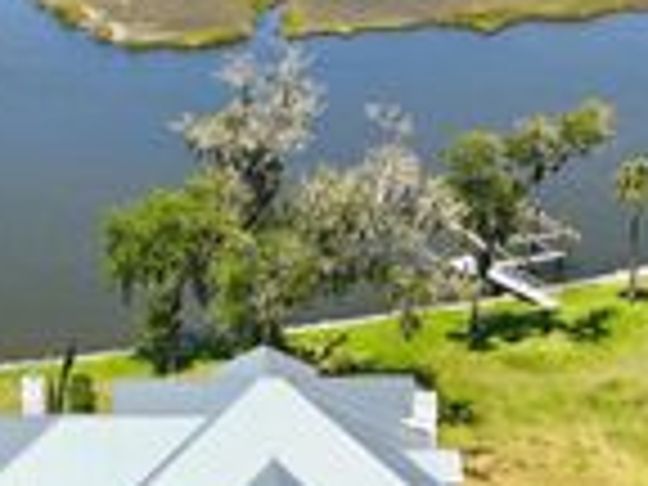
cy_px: 378
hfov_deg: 23.5
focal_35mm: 83
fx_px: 1554
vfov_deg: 17.6
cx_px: 230
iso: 110
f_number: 2.8
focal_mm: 12.3
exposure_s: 1/1600
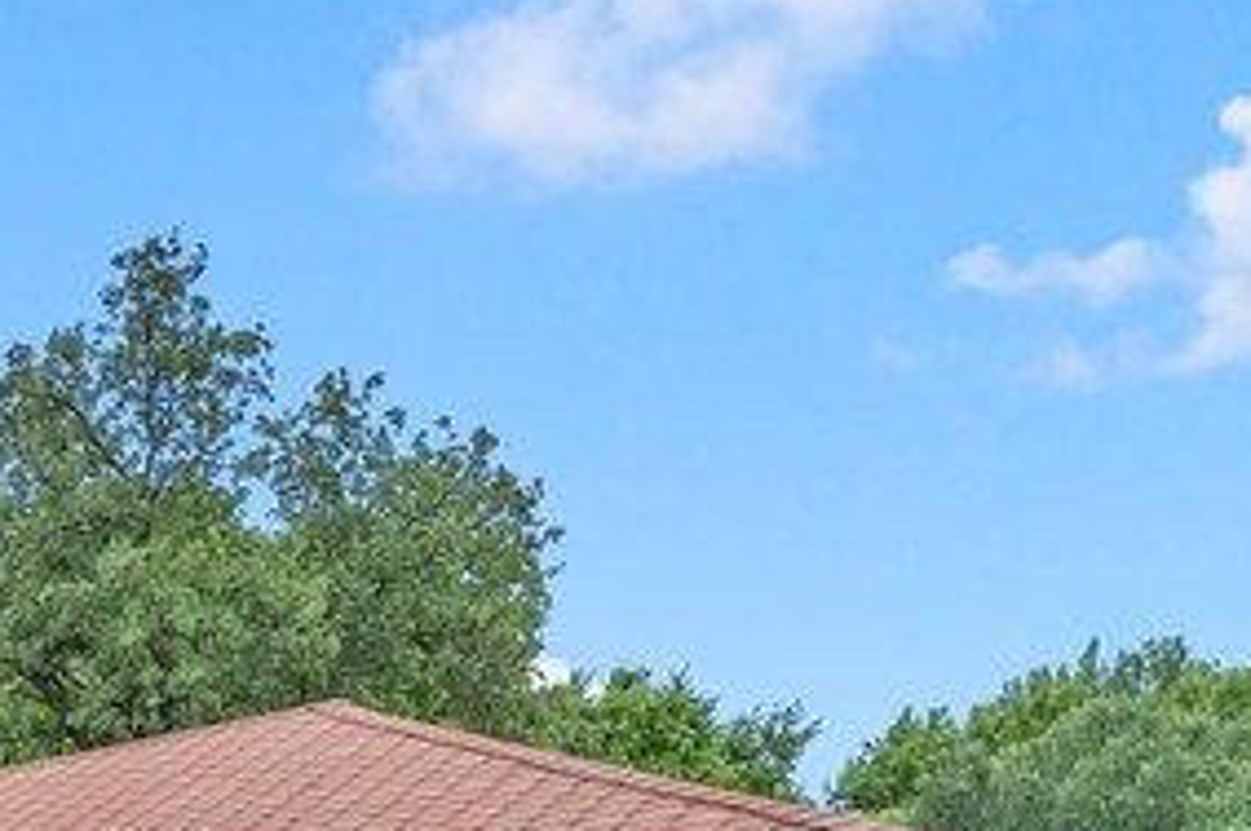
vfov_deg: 16.4
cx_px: -712
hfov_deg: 22.1
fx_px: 2534
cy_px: 1361
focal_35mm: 73
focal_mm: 13
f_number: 9
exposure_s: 1/200
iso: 320
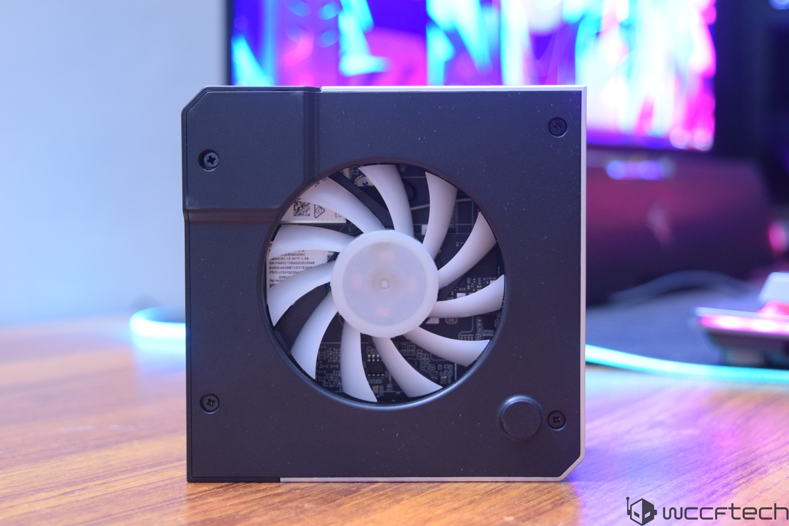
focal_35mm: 63
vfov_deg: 21.6
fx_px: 1381
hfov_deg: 31.9
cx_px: 394
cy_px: 263
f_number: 5.6
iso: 1600
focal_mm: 42
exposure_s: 1/8
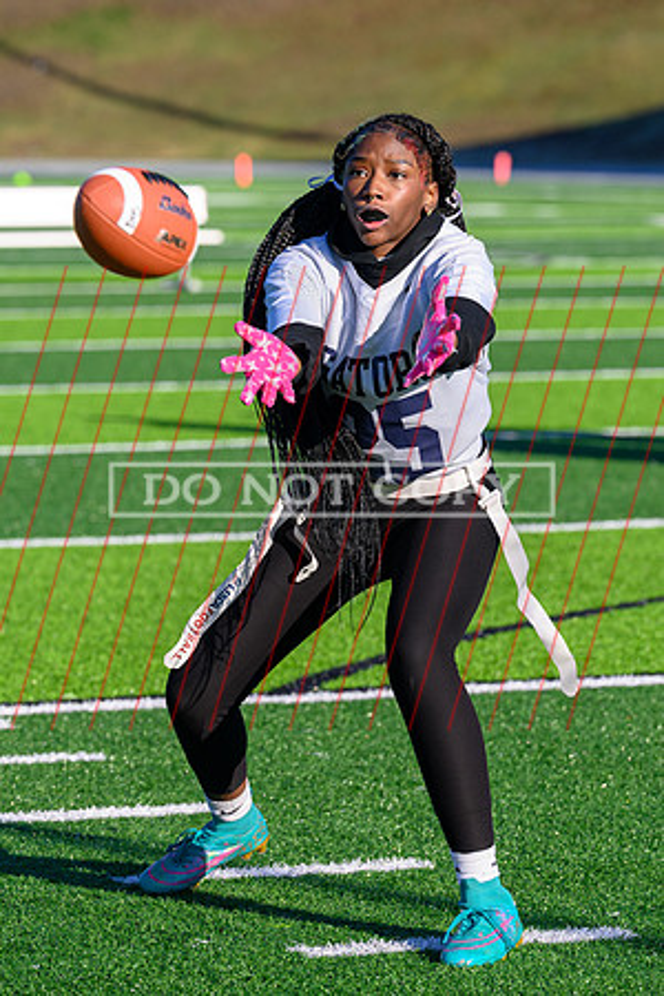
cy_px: 407
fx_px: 5105
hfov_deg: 7.4
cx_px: 309
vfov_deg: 11.1
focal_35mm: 185
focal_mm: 104
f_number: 3.5
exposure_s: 1/1250
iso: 140
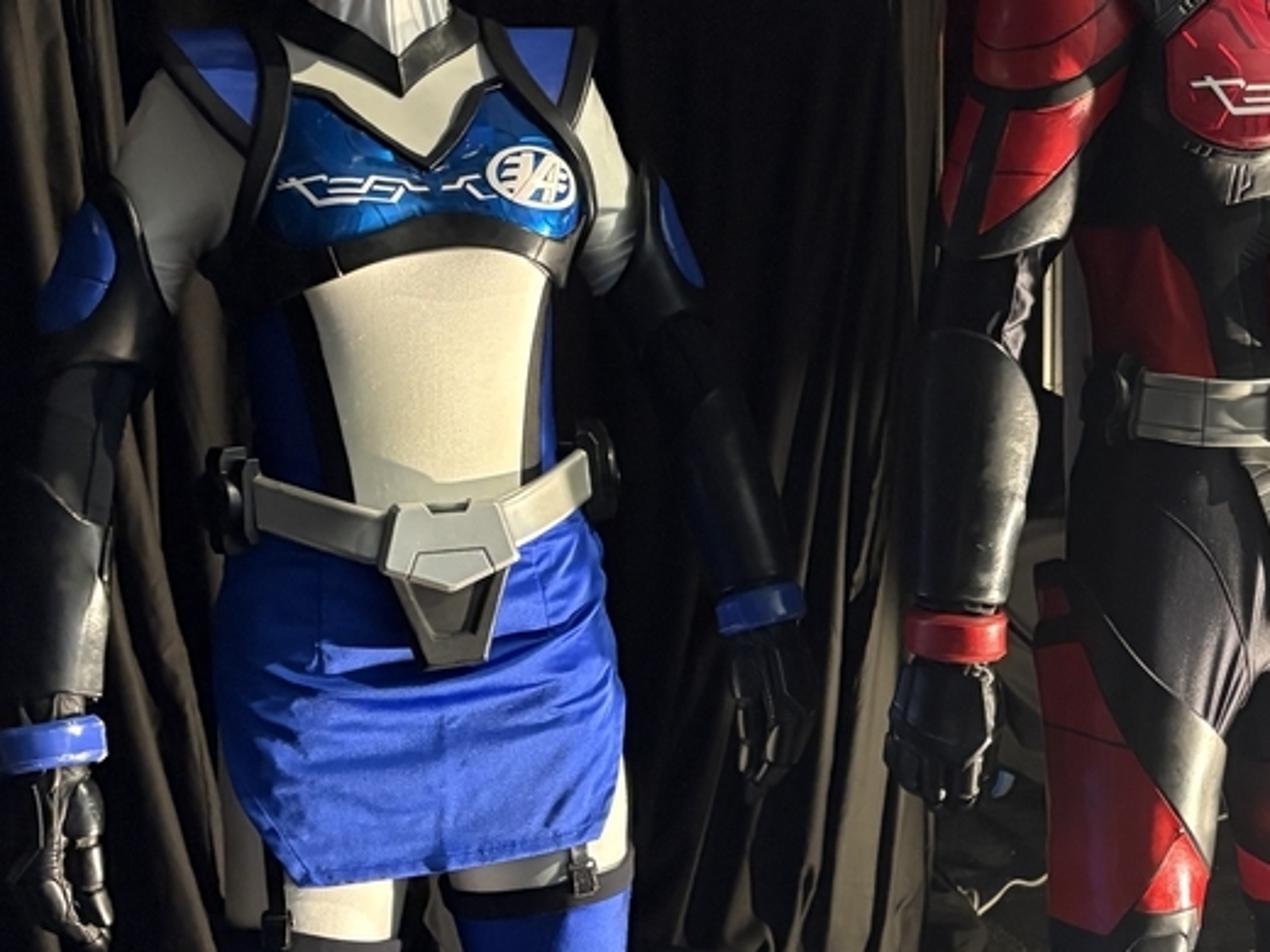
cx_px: 1058
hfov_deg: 31.2
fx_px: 2201
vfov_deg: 24.4
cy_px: 456
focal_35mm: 60
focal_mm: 5.96
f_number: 1.6
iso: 500
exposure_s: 1/25
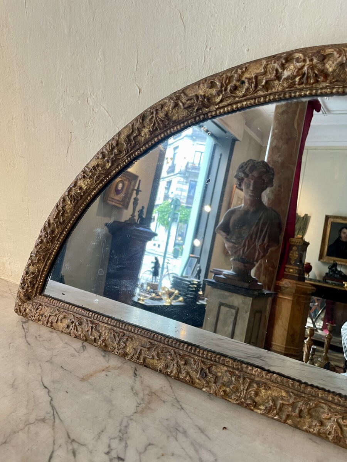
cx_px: 174
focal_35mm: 26
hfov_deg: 53.1
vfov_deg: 67.3
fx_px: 348
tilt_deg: -13.4
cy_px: 231
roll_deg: +0.6
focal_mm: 4.2
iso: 125
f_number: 1.6
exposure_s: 1/50
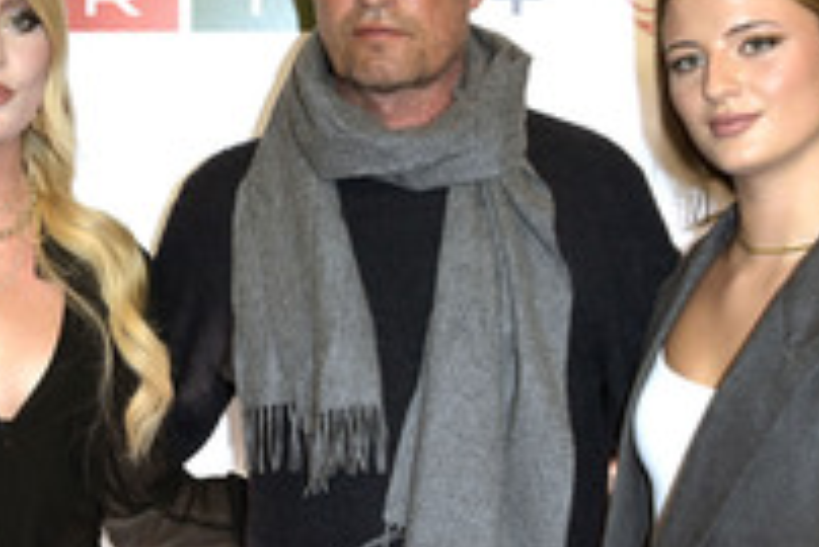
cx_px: 367
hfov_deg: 26.0
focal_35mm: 78
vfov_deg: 17.5
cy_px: 389
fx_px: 1776
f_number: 5.6
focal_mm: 35
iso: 500
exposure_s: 1/100
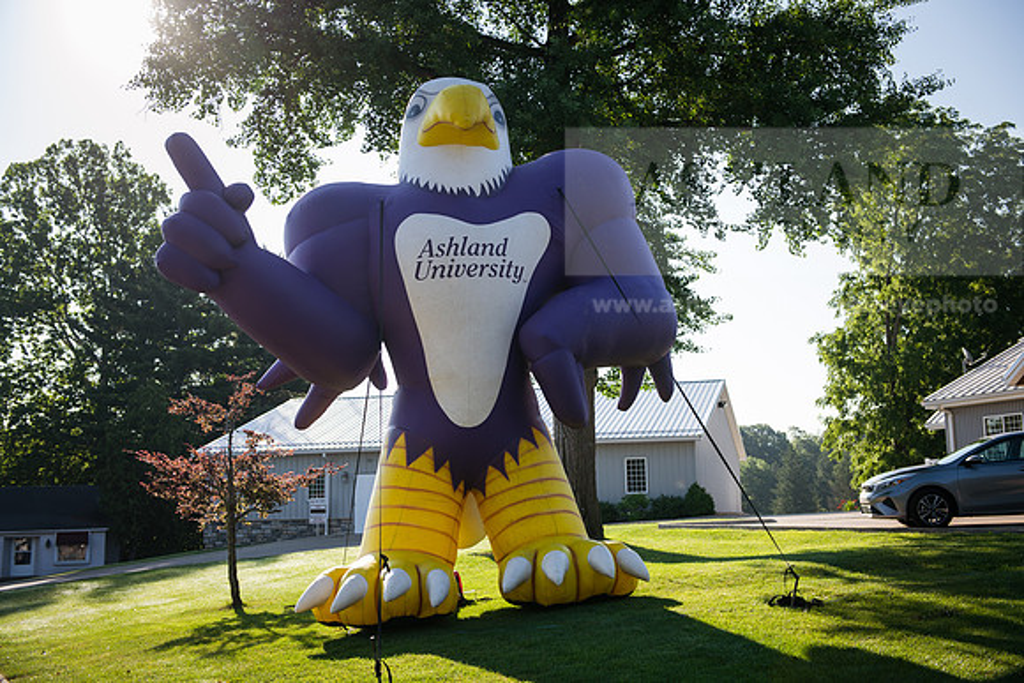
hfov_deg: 44.5
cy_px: 342
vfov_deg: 30.5
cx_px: 512
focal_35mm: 44
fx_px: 1252
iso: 64
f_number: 4
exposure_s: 1/320
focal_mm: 44
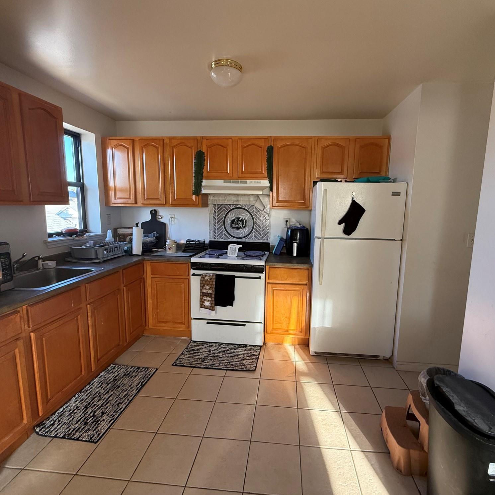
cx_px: 266
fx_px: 275
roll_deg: -0.6
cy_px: 243
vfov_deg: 84.0
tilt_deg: -8.3
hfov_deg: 83.8
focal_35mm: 17
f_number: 2.2
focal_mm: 2.22
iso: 160
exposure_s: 1/99
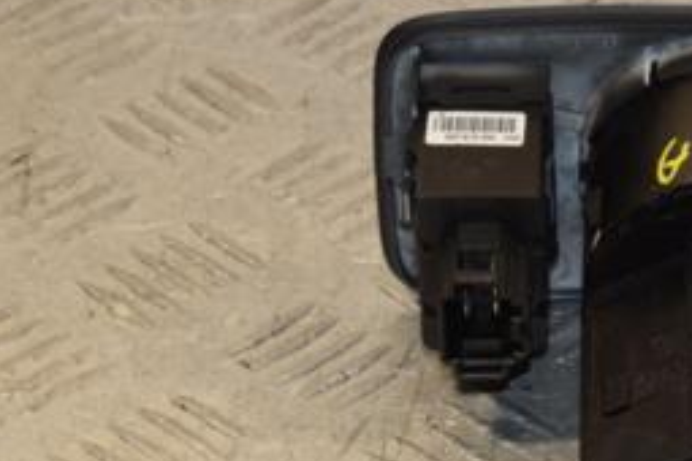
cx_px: 564
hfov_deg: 8.3
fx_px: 4748
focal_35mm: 247
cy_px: 285
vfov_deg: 5.6
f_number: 8
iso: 800
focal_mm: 70
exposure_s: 1/200
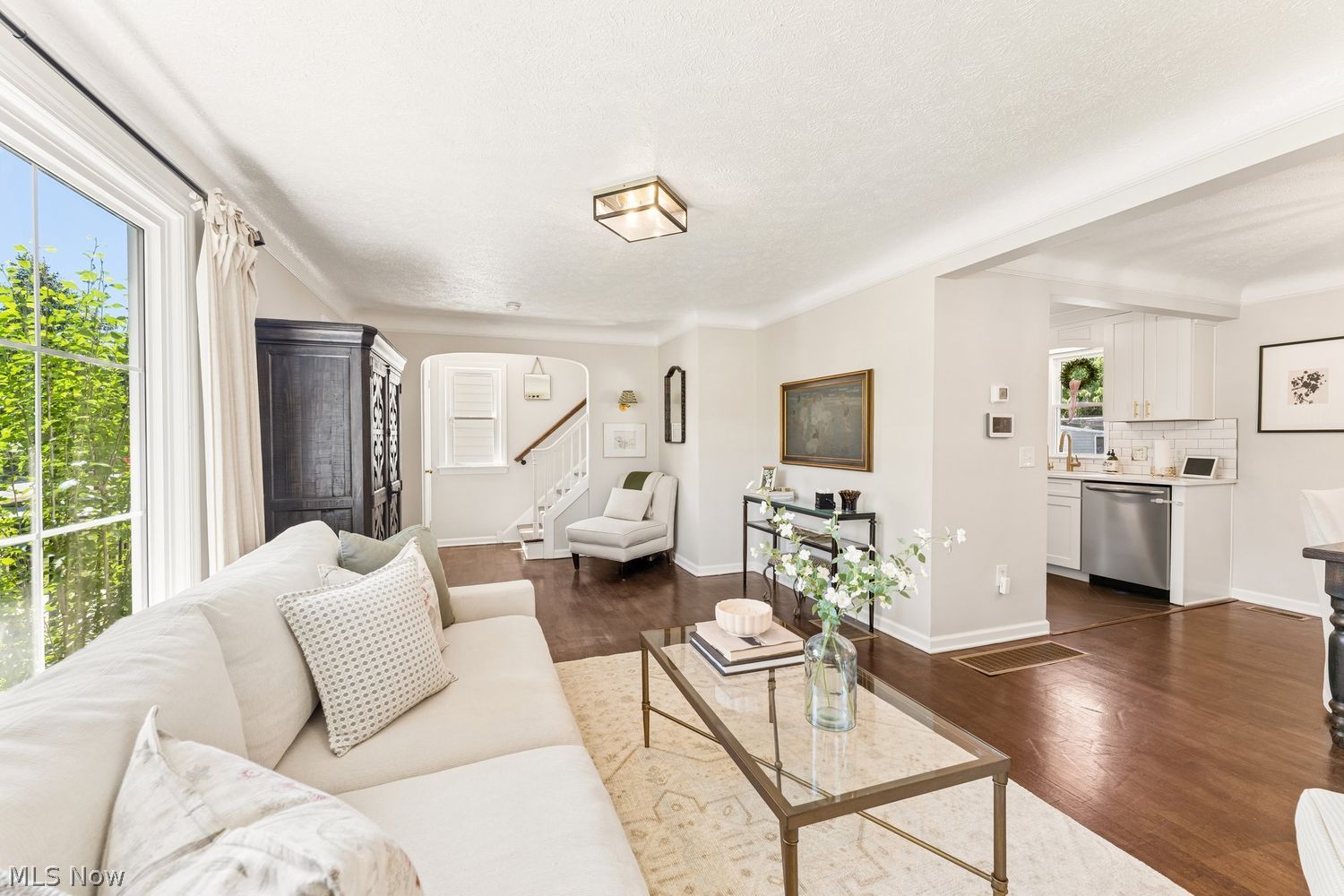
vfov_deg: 81.2
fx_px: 523
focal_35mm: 14
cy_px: 448
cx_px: 672
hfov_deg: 104.3
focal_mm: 14
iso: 200
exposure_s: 1/15
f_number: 8
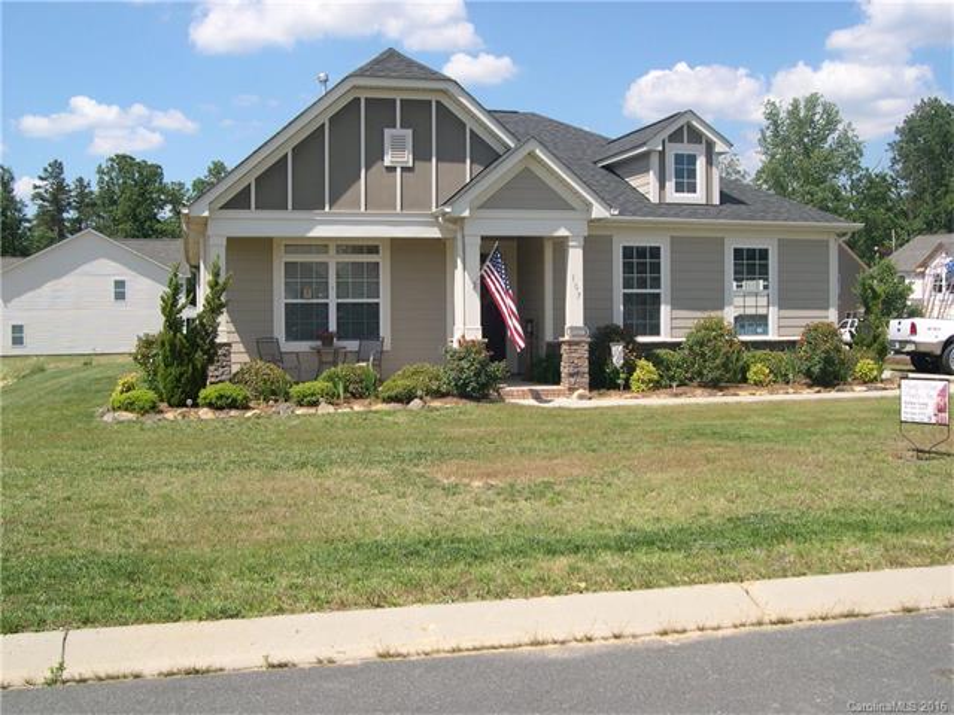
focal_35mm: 38
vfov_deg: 37.7
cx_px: 477
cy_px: 358
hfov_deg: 49.0
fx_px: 1047
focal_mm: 8
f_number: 7.6
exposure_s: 1/154
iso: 100
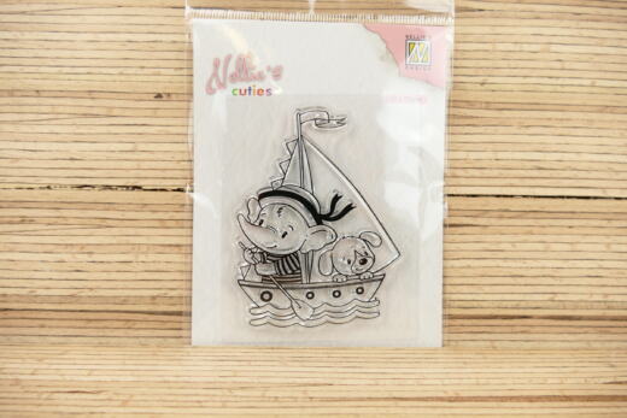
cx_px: 314
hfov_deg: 71.5
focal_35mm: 25
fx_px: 436
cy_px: 209
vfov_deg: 51.3
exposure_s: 1/60
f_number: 2.8
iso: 125
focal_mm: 9.12
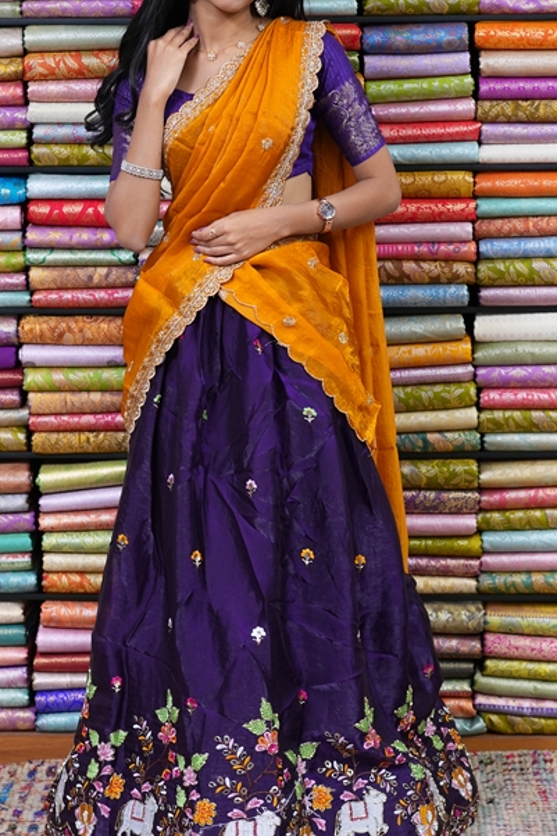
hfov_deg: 12.6
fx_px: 2531
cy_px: 372
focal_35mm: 109
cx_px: 241
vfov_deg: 18.8
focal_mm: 55
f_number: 4
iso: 400
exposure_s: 1/60
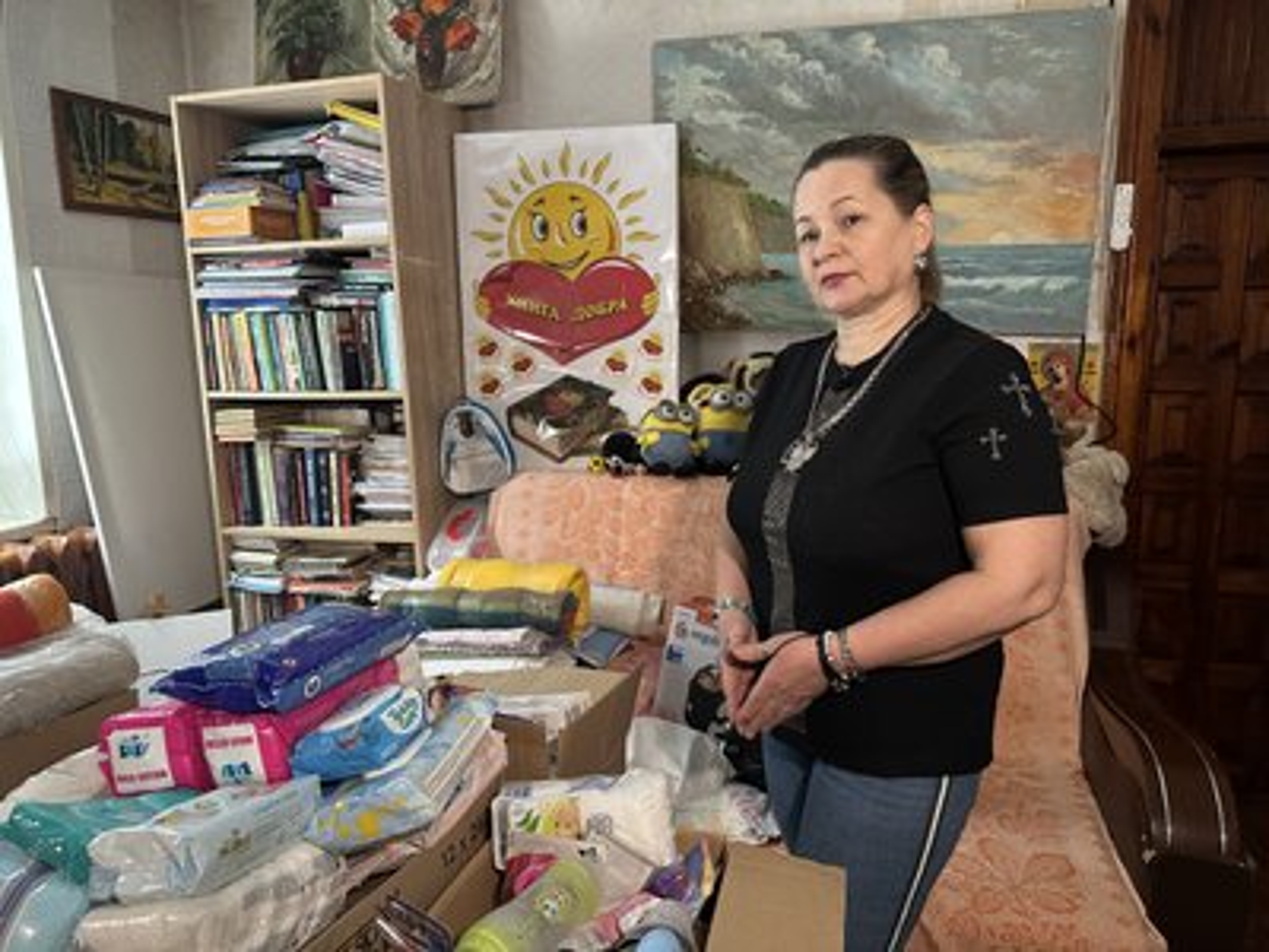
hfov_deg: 71.6
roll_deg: -0.3
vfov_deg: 56.8
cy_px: 476
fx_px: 880
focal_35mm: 24
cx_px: 634
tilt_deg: -9.4
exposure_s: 1/60
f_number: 1.78
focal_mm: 6.86
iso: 320
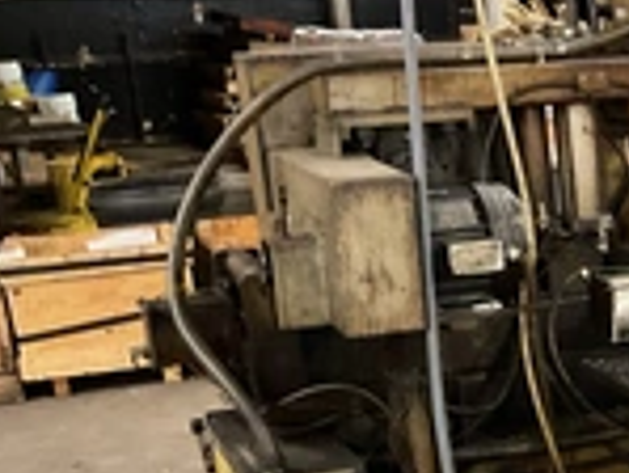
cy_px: 443
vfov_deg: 18.5
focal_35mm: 78
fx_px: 1418
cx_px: 815
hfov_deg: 22.4
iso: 500
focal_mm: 3
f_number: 1.8
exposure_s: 1/30
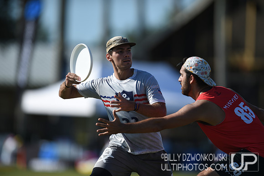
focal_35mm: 400
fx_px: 2932
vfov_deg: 3.4
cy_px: 88
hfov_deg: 5.2
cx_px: 132
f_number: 3.5
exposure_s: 1/2500
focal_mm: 400
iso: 100
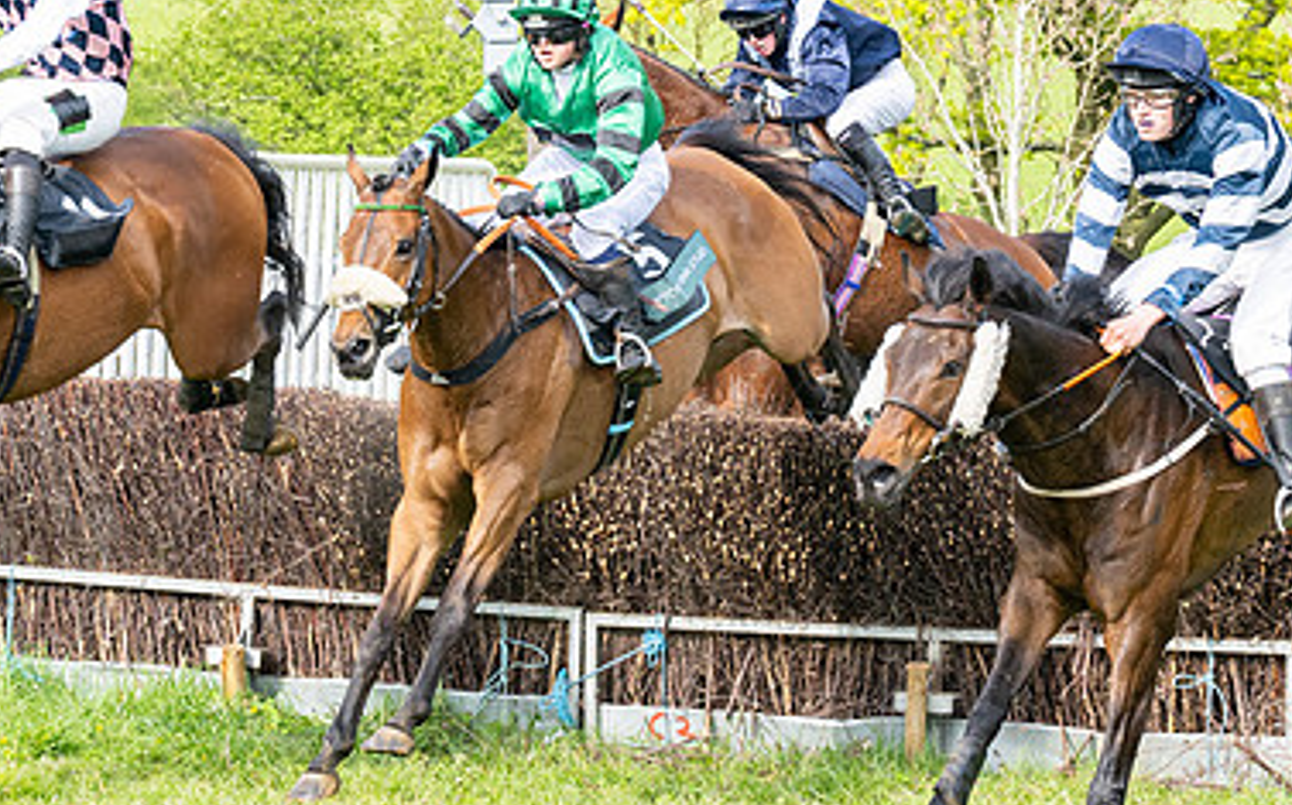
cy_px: 418
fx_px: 6756
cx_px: 431
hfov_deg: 10.9
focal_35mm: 192
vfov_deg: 6.8
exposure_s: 1/1000
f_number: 5.6
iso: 400
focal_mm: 70
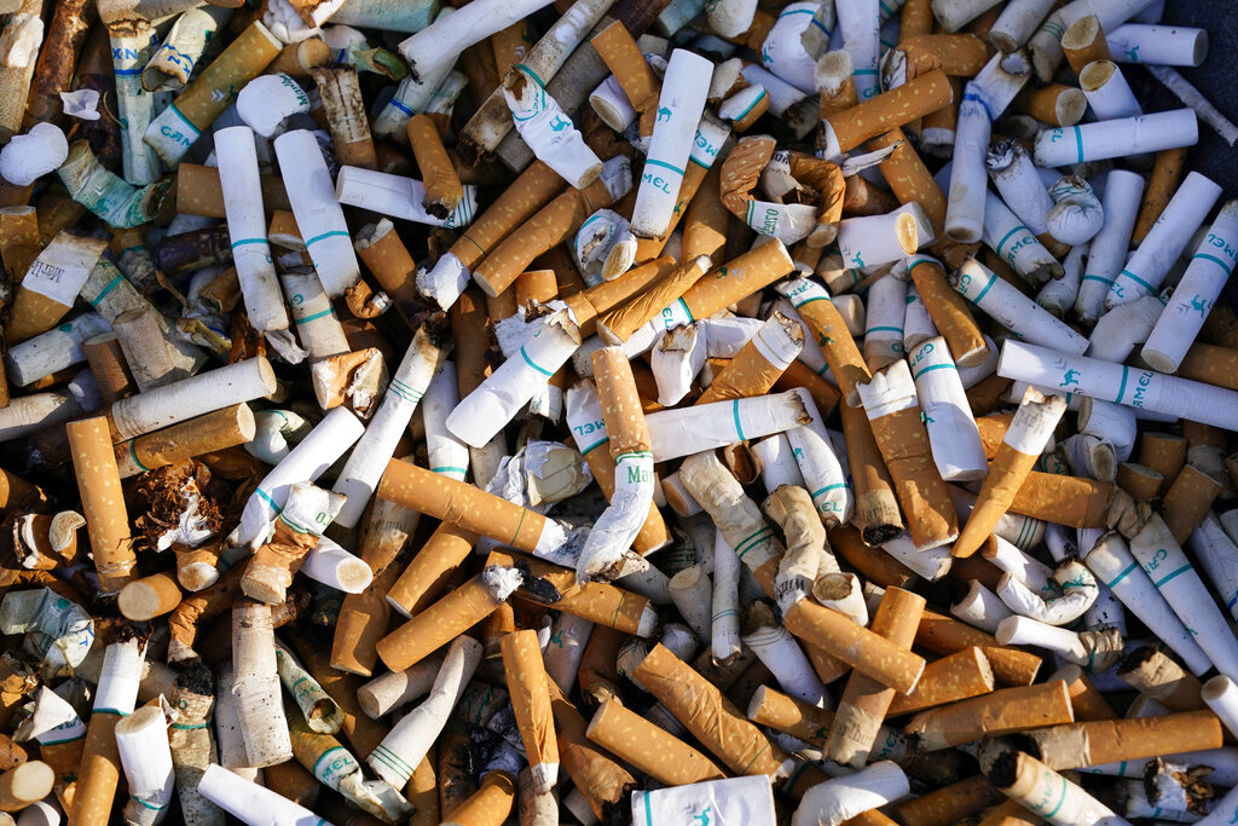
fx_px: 1754
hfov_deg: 38.9
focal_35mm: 51
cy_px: 413
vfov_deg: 26.5
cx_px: 619
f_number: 5.6
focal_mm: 51
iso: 400
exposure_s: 1/500
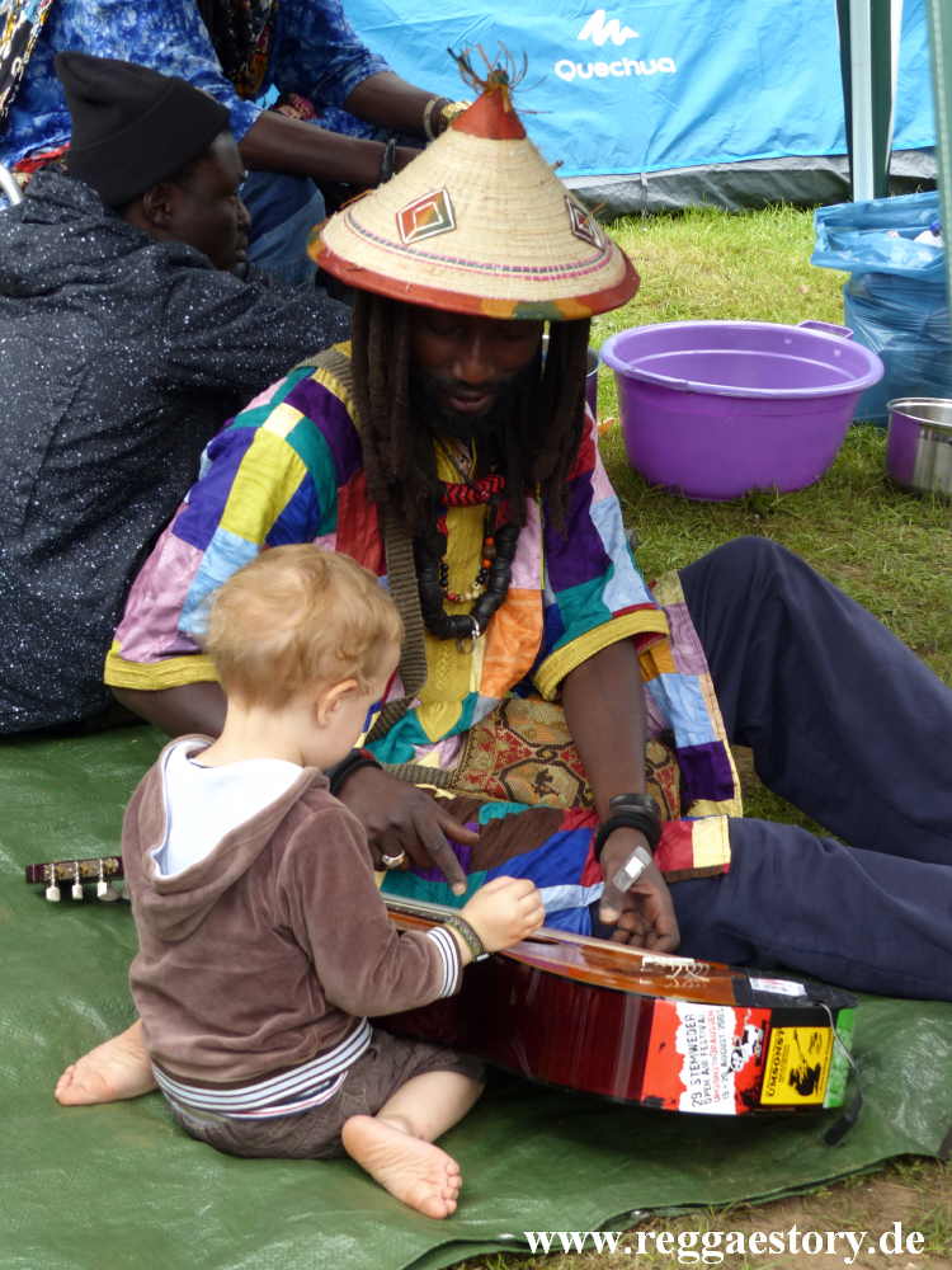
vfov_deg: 23.6
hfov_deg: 17.8
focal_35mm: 83
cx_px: 476
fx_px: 3044
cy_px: 635
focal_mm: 15
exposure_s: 1/125
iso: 100
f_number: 4
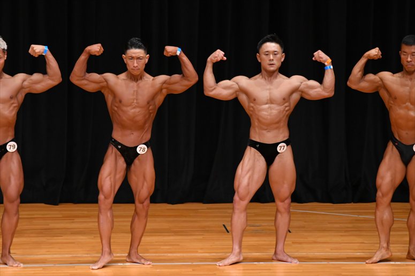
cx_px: 208
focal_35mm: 285
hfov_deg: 7.2
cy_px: 138
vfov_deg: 4.8
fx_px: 3284
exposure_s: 1/400
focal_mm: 190
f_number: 5.6
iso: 3200
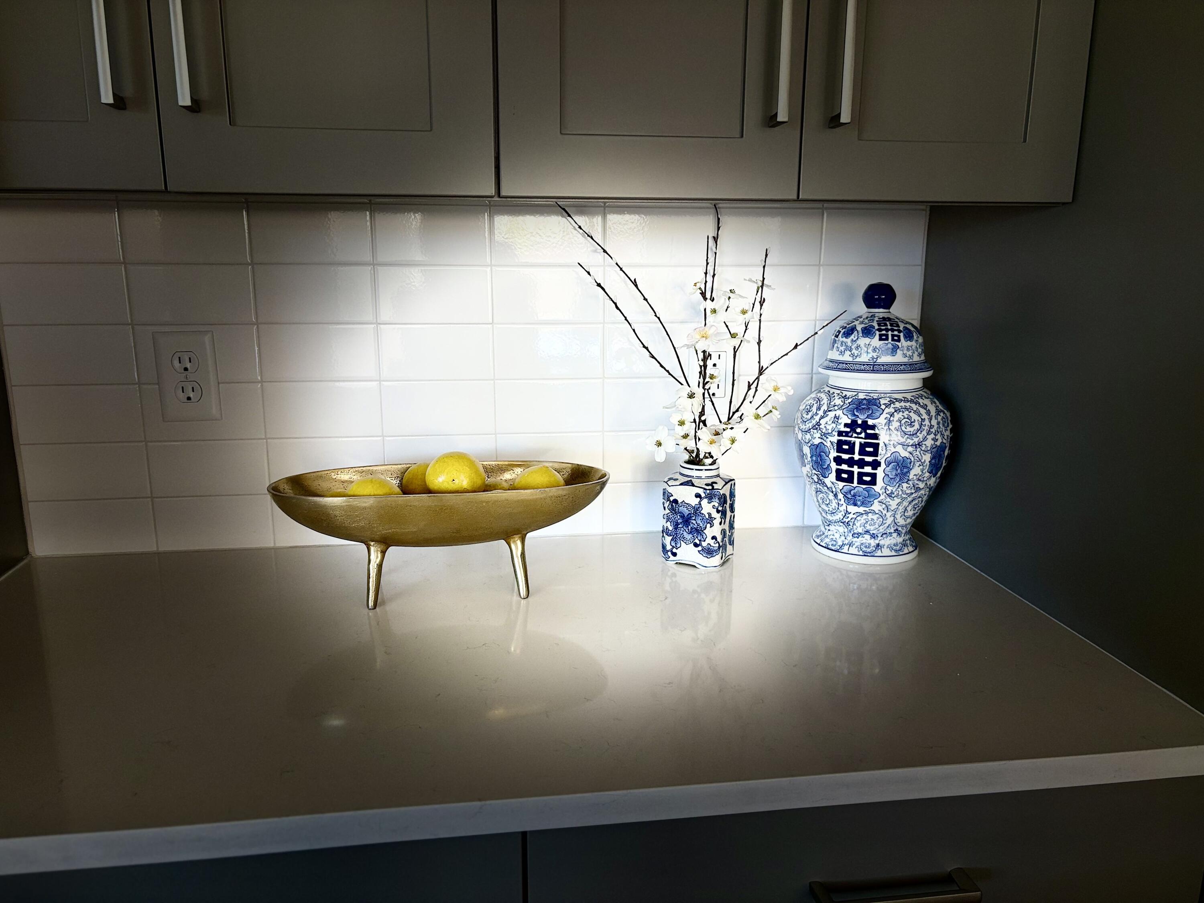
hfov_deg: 67.3
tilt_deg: -11.5
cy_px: 452
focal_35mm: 26
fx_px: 904
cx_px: 602
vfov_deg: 53.1
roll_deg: +0.1
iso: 125
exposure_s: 1/120
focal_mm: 5.96
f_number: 1.6
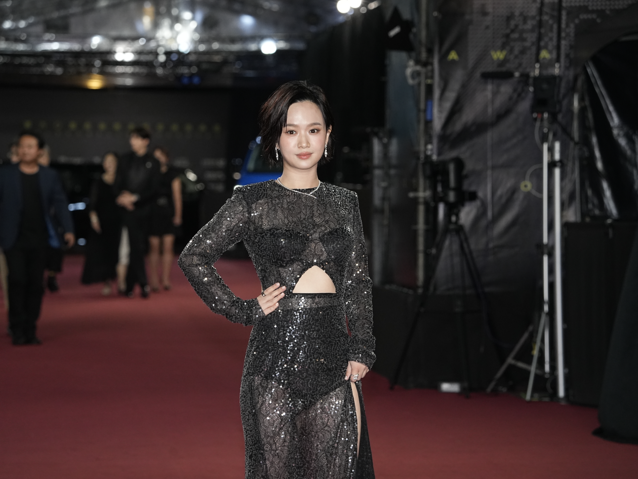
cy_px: 240
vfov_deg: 8.3
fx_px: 3281
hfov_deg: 11.1
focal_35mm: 178
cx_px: 323
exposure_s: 1/250
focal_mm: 164
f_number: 6.3
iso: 3200
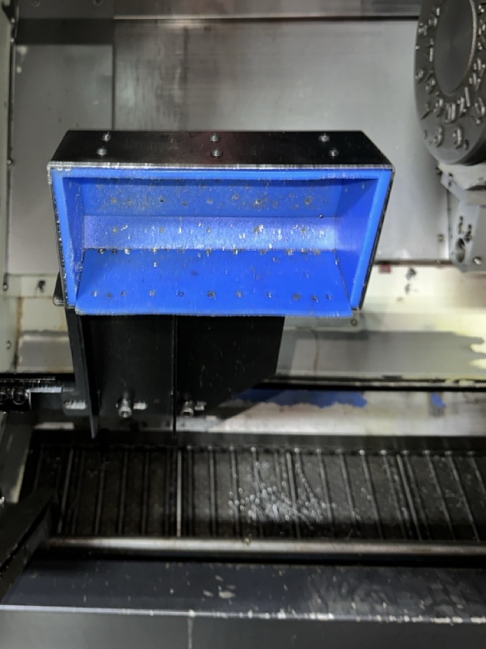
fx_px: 618
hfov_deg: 42.3
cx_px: 157
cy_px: 245
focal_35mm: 33
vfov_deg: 54.7
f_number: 1.78
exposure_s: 1/5
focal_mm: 6.86
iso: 125
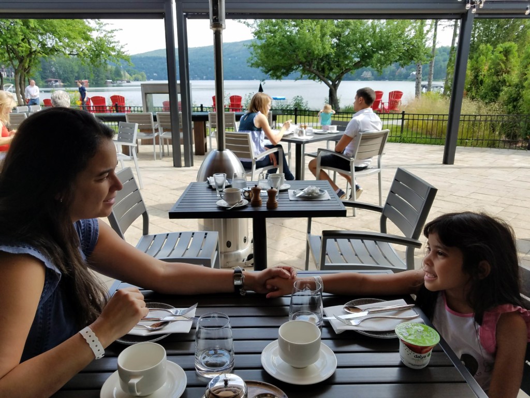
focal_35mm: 26
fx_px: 398
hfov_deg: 67.3
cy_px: 199
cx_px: 265
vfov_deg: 53.1
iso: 50
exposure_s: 1/808
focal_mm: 4.2
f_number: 1.7
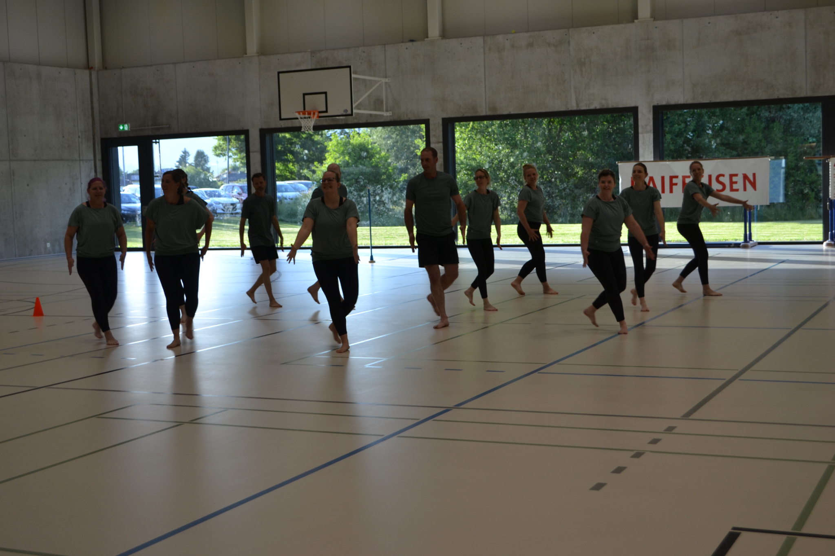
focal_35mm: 52
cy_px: 278
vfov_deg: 25.7
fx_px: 1218
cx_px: 418
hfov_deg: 37.9
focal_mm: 35
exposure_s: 1/125
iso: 220
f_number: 5.6
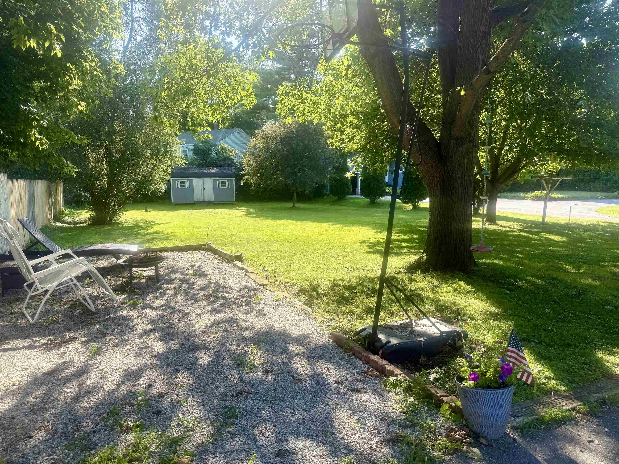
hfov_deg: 71.6
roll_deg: -0.3
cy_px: 232
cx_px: 310
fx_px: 429
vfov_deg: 56.8
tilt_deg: -7.4
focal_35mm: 24
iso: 80
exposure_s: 1/967
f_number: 1.78
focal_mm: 6.76
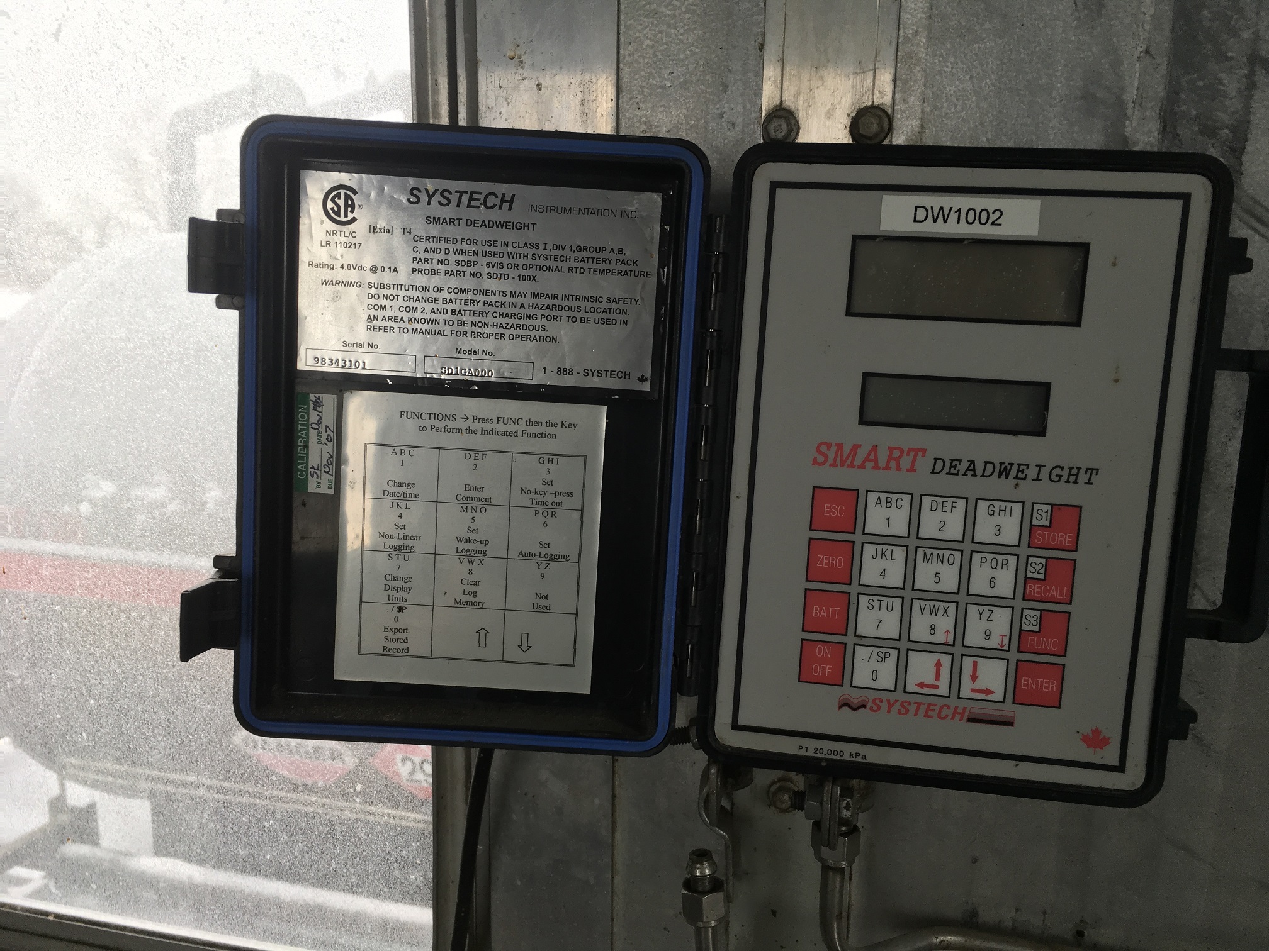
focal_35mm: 29
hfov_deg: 61.7
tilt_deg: -11.3
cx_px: 634
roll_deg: +0.9
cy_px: 476
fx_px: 1063
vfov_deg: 48.2
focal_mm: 4.15
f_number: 2.2
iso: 40
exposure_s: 1/120
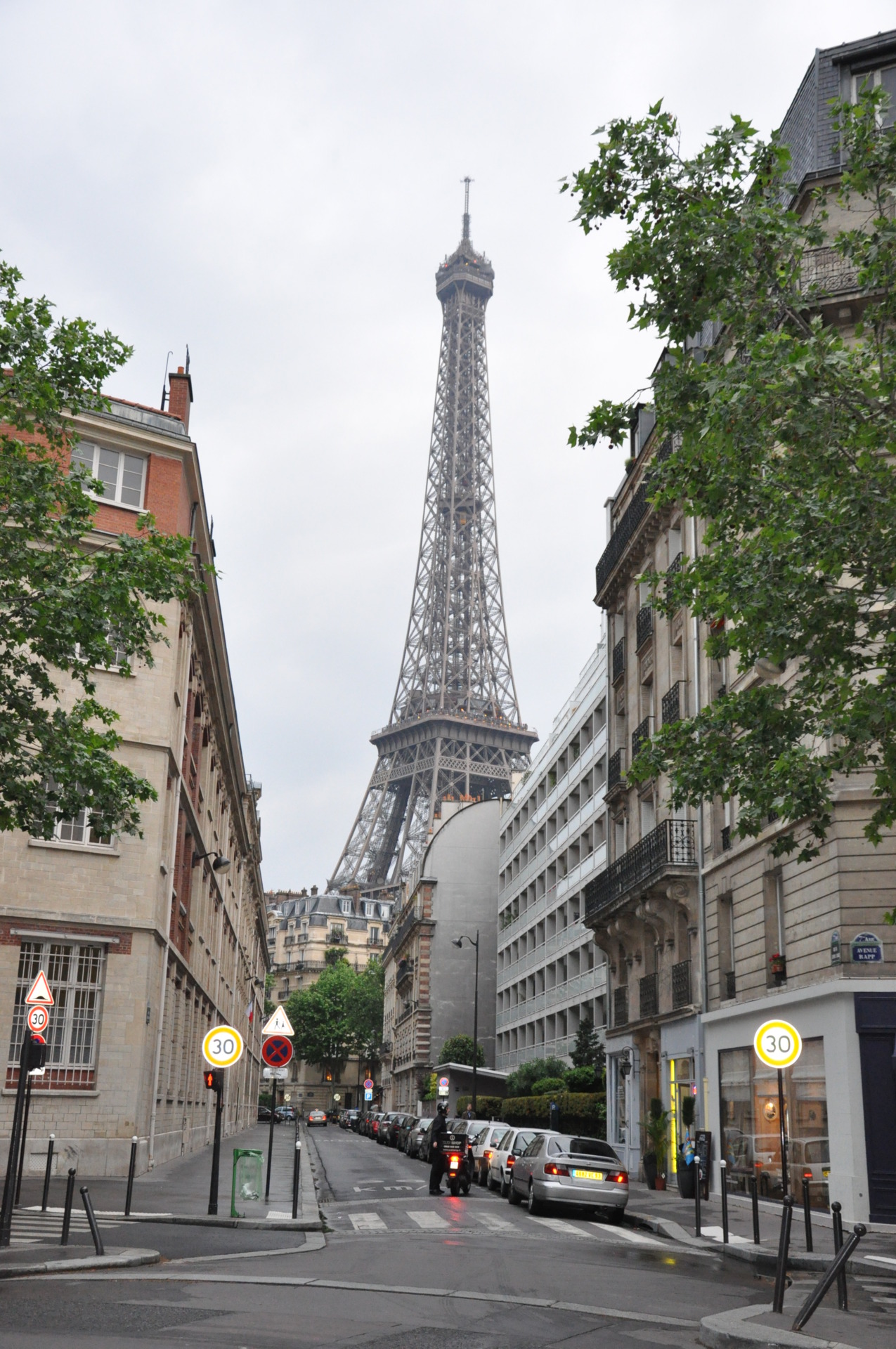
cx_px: 448
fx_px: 1460
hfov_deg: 34.1
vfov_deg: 49.6
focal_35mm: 39
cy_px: 674
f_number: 5.6
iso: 2000
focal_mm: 26
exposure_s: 1/200
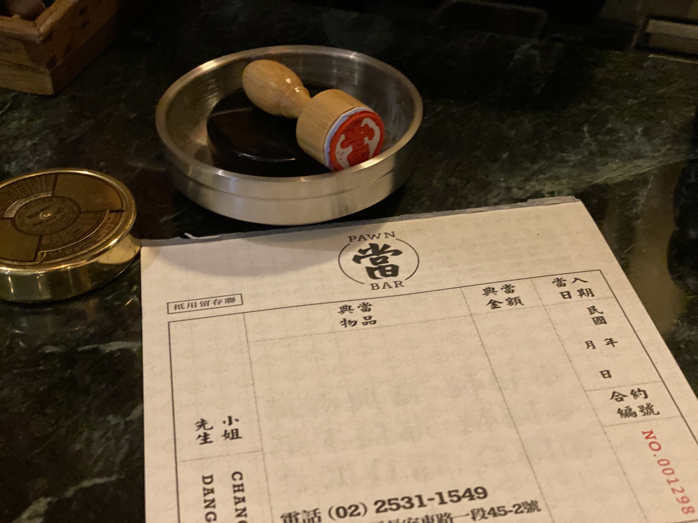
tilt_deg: -39.1
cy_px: 262
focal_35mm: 52
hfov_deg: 36.8
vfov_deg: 28.0
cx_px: 349
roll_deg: +1.3
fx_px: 1049
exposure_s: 1/15
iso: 640
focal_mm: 6
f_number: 2
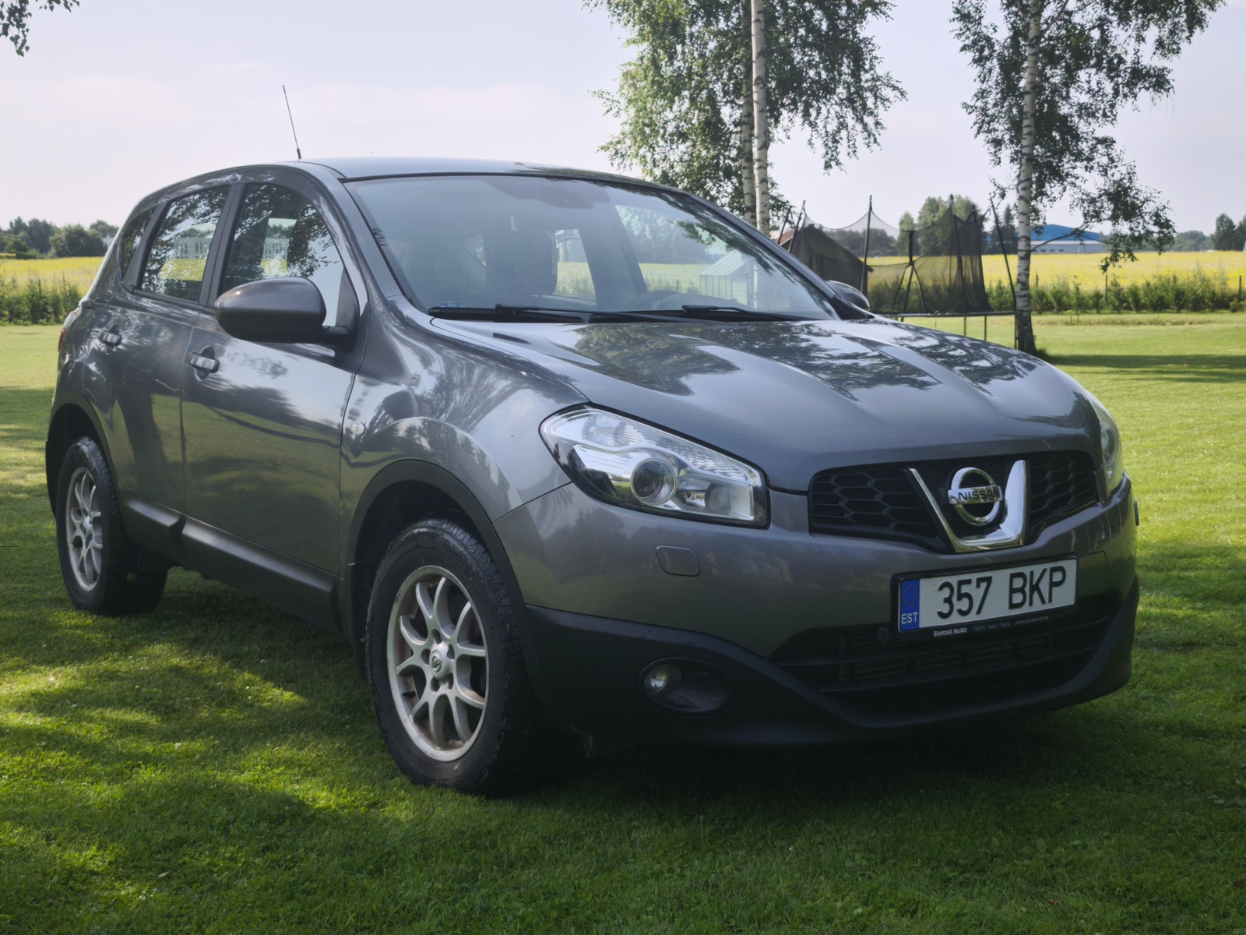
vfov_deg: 31.5
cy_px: 468
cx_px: 623
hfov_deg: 41.2
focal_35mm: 46
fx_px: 1656
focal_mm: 6.57
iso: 50
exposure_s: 1/2254
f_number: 1.6
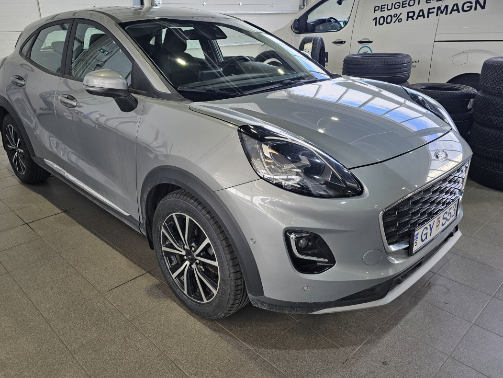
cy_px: 172
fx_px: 407
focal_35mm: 28
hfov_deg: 63.4
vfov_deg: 49.7
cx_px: 236
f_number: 1.7
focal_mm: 6.3
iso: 40
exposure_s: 1/100
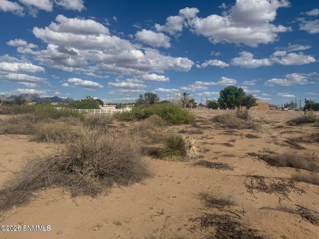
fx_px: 221
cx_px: 160
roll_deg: -0.3
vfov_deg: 56.8
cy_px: 120
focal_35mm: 24
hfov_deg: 71.6
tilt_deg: -0.5
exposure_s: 1/9091
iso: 80
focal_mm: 6.76
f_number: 1.78
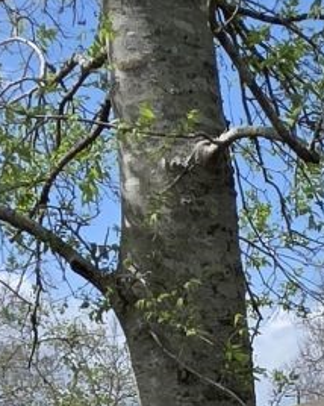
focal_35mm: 97
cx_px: 575
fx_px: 1164
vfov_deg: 15.6
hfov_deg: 14.1
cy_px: 821
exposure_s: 1/2572
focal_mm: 2.2
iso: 40
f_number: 1.9
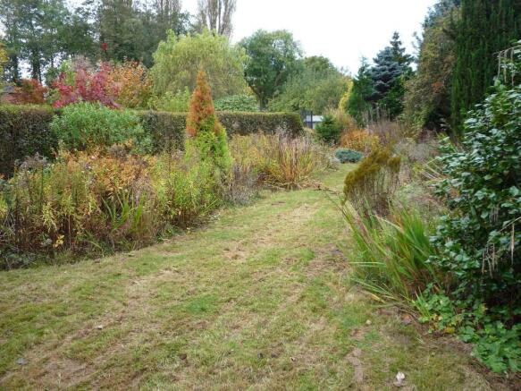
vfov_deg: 46.8
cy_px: 196
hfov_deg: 60.0
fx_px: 451
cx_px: 260
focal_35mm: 30
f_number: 3.3
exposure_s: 1/60
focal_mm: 5.2
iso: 100
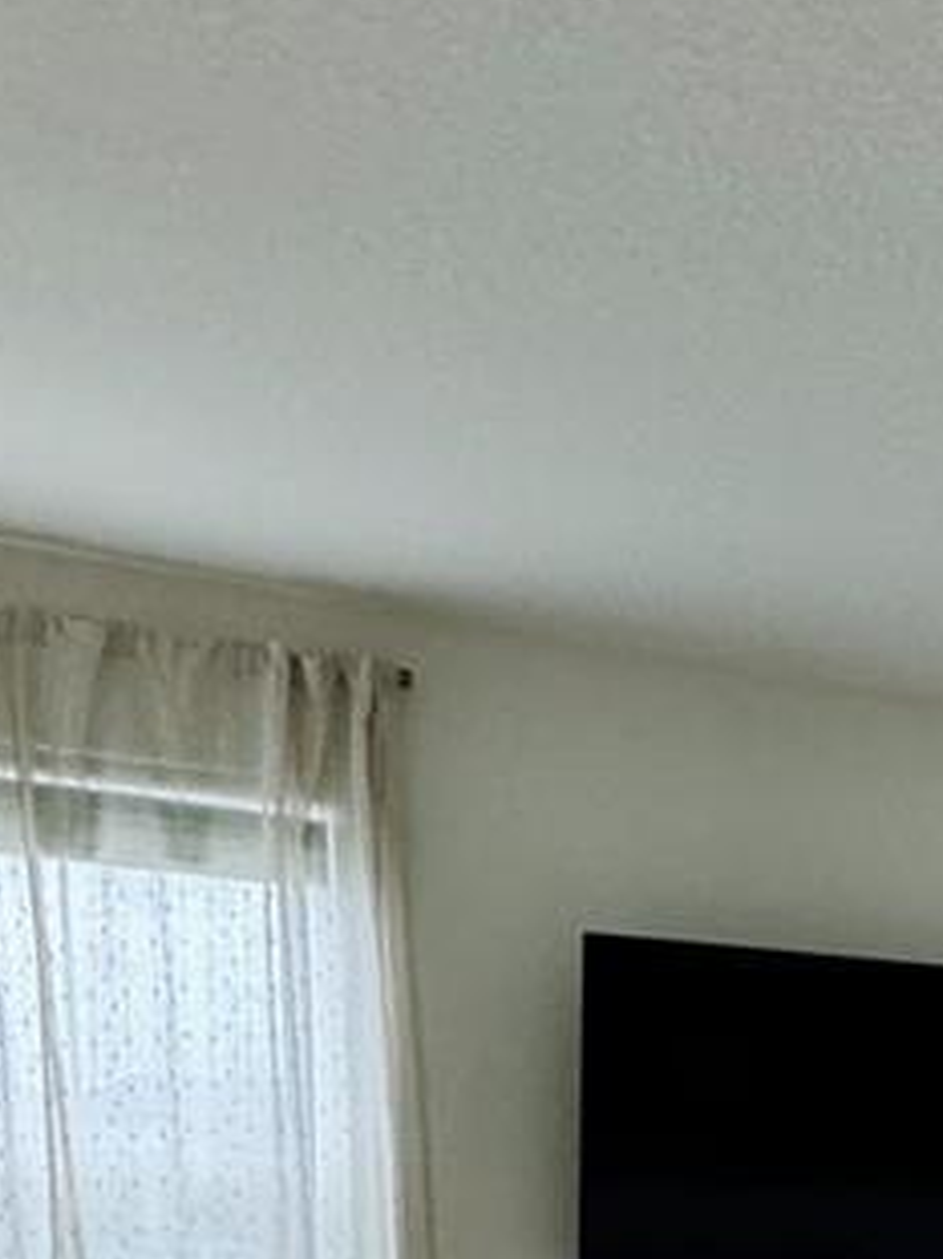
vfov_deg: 30.8
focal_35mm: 54
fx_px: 1963
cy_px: 1457
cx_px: 1275
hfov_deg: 23.4
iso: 250
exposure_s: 1/99
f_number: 2.2
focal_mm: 2.22
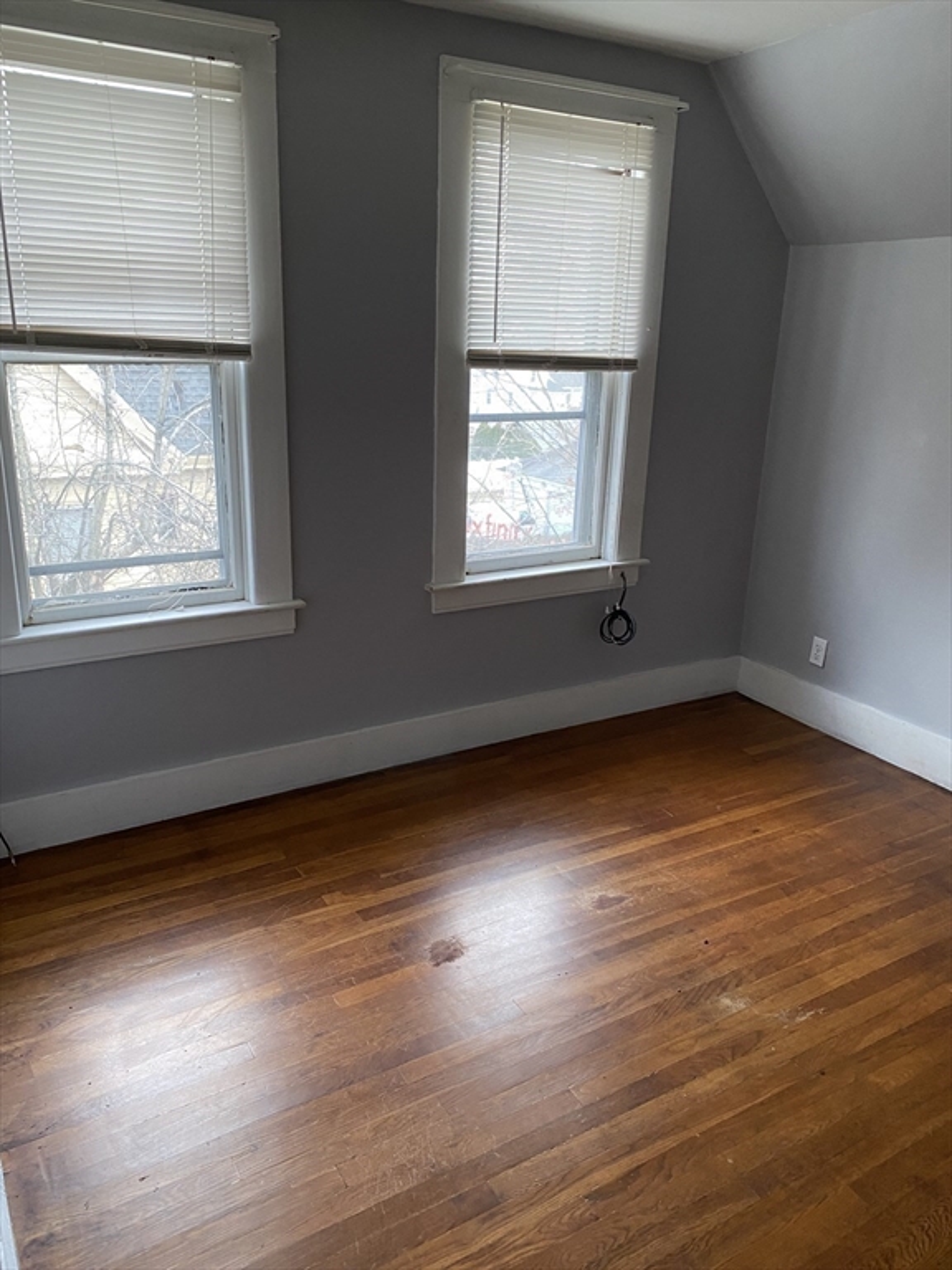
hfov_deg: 53.1
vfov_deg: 67.3
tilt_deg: -16.2
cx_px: 476
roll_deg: -1.8
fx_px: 953
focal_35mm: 26
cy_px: 635
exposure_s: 1/62
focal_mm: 4.25
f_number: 1.8
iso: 125
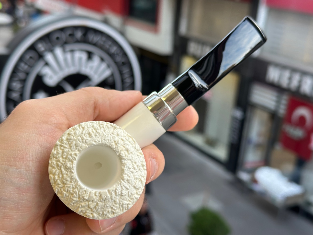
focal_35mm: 48
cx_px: 156
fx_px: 434
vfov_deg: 30.3
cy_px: 118
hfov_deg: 39.7
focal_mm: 6.86
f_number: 1.78
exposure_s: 1/140
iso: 50
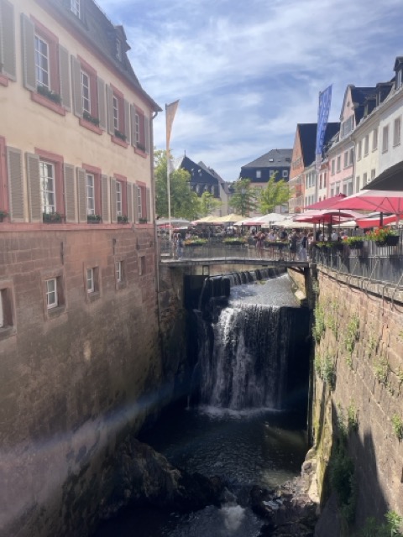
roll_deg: +1.0
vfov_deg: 67.3
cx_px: 202
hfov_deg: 53.1
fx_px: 404
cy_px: 268
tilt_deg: -4.8
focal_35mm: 26
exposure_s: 1/2513
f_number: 1.6
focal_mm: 5.1
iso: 50
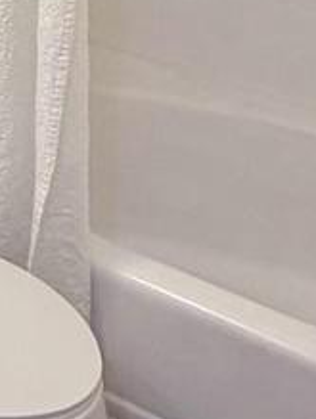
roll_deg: -1.3
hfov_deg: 14.3
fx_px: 1189
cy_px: -149
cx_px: -124
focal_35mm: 98
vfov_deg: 18.4
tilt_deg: -14.7
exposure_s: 1/120
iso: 125
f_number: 2.2
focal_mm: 2.22
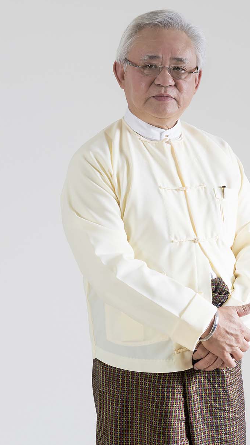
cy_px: 213
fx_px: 1026
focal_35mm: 87
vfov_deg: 24.5
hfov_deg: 13.9
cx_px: 173
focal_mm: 70
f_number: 11
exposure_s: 1/100
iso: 800
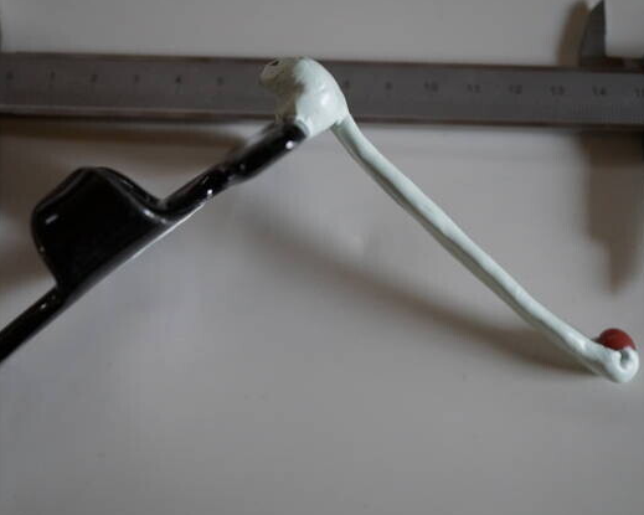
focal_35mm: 52
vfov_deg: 29.1
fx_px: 991
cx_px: 314
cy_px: 259
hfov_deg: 36.0
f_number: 4
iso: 1250
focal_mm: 30
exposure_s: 1/160
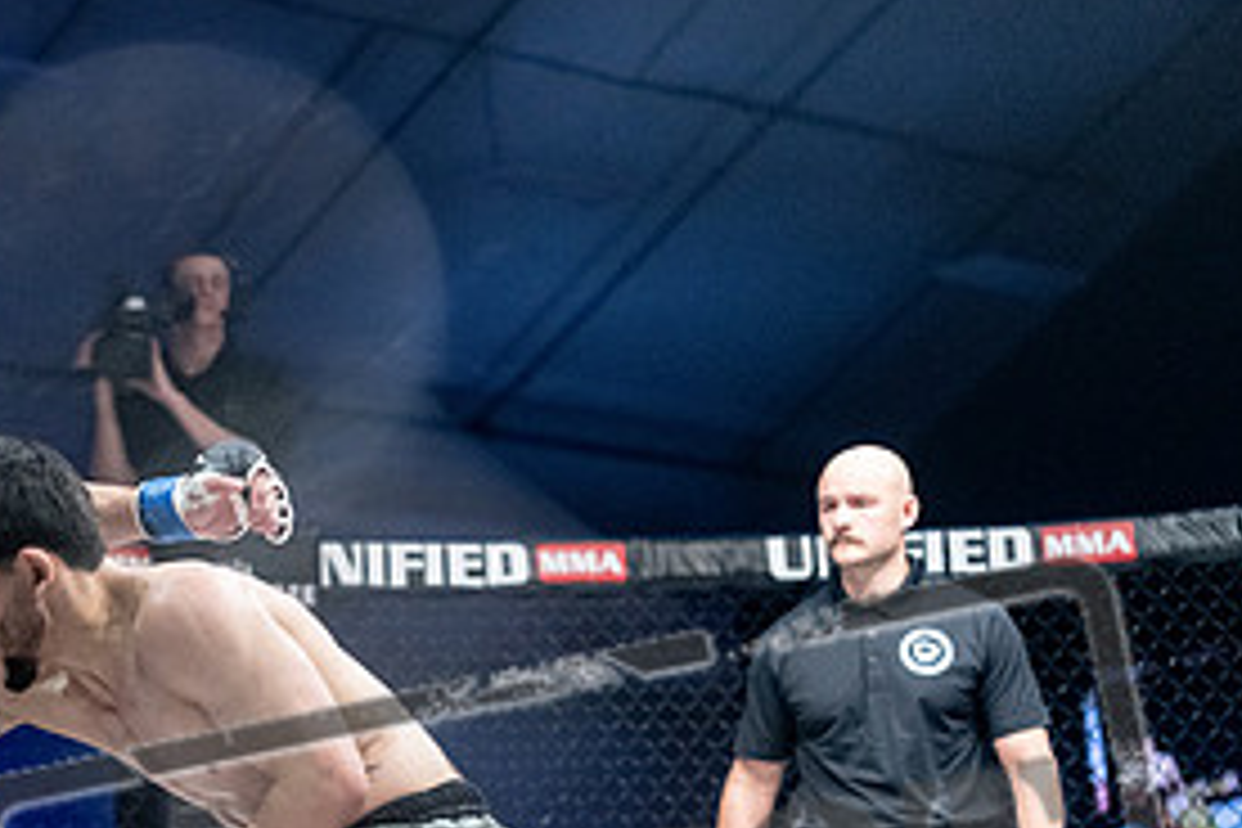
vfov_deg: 12.9
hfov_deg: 18.9
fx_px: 3622
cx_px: -22
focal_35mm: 105
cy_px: 853
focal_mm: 50
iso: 3200
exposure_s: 1/1250
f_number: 2
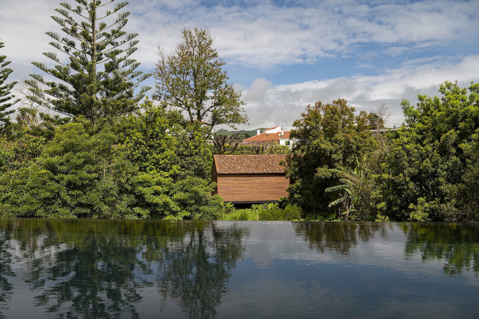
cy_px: 160
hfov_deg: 51.9
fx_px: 492
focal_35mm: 37
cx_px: 240
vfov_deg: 35.9
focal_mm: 37
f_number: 8
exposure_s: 1/320
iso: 200
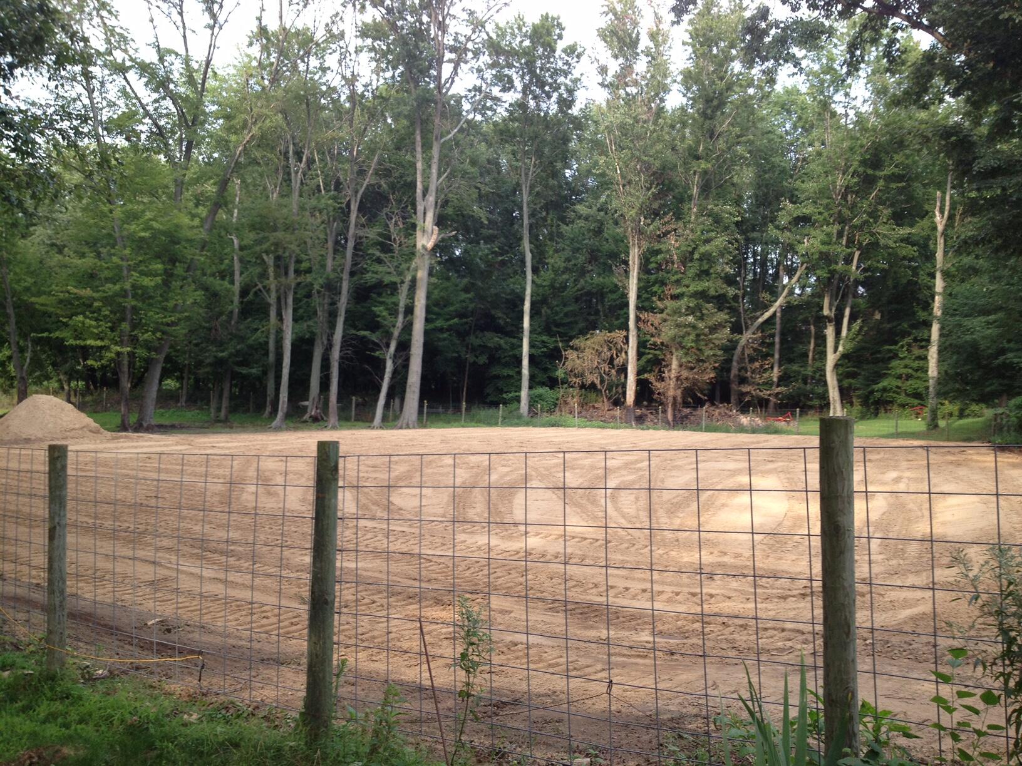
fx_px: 1033
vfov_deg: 40.7
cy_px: 383
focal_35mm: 35
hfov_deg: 52.6
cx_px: 511
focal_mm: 4.28
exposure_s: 1/207
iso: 50
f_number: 2.4
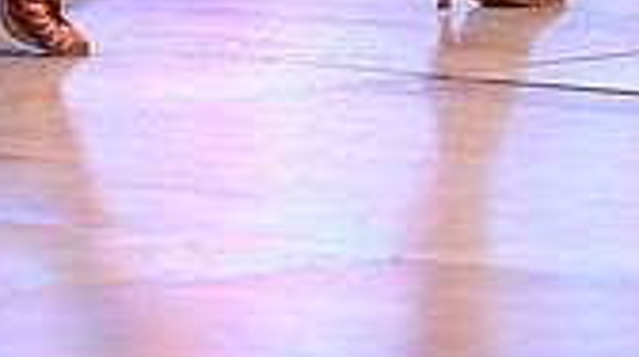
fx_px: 10103
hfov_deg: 3.6
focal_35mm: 597
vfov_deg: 2.0
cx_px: 106
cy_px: -680
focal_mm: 165
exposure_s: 1/500
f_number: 2.8
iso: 2000
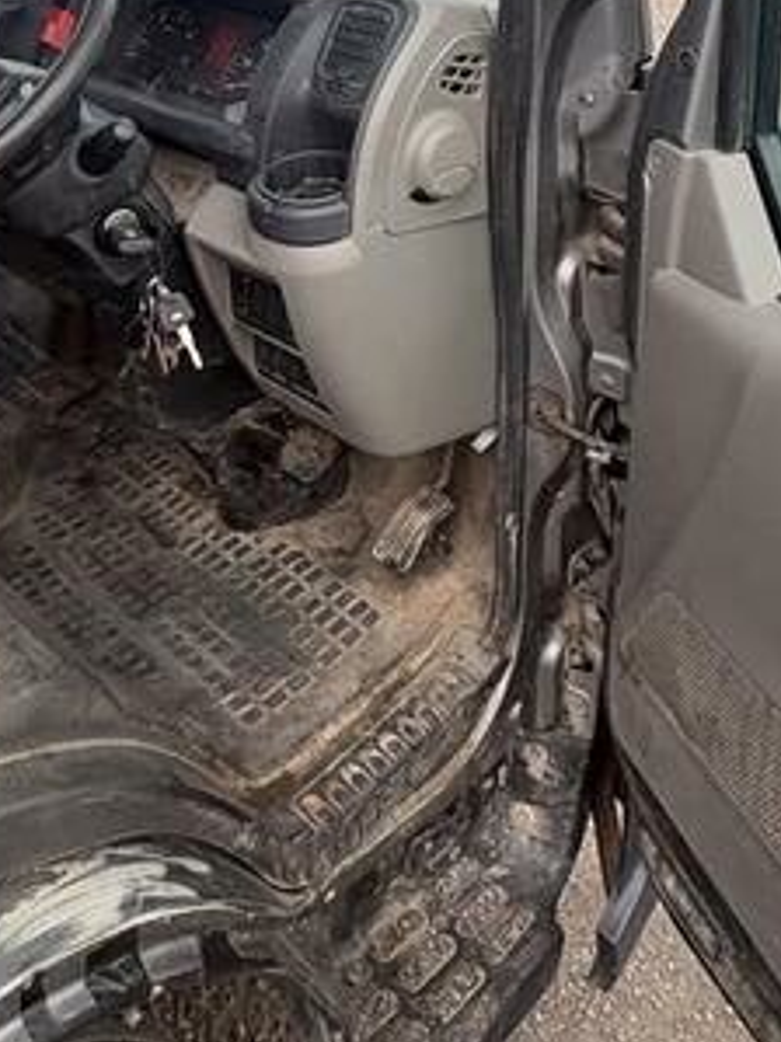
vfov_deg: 39.7
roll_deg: +0.2
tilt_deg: -13.4
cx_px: 174
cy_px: 10
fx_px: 1264
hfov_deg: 33.5
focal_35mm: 42
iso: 64
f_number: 2.2
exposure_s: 1/448
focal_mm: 2.22
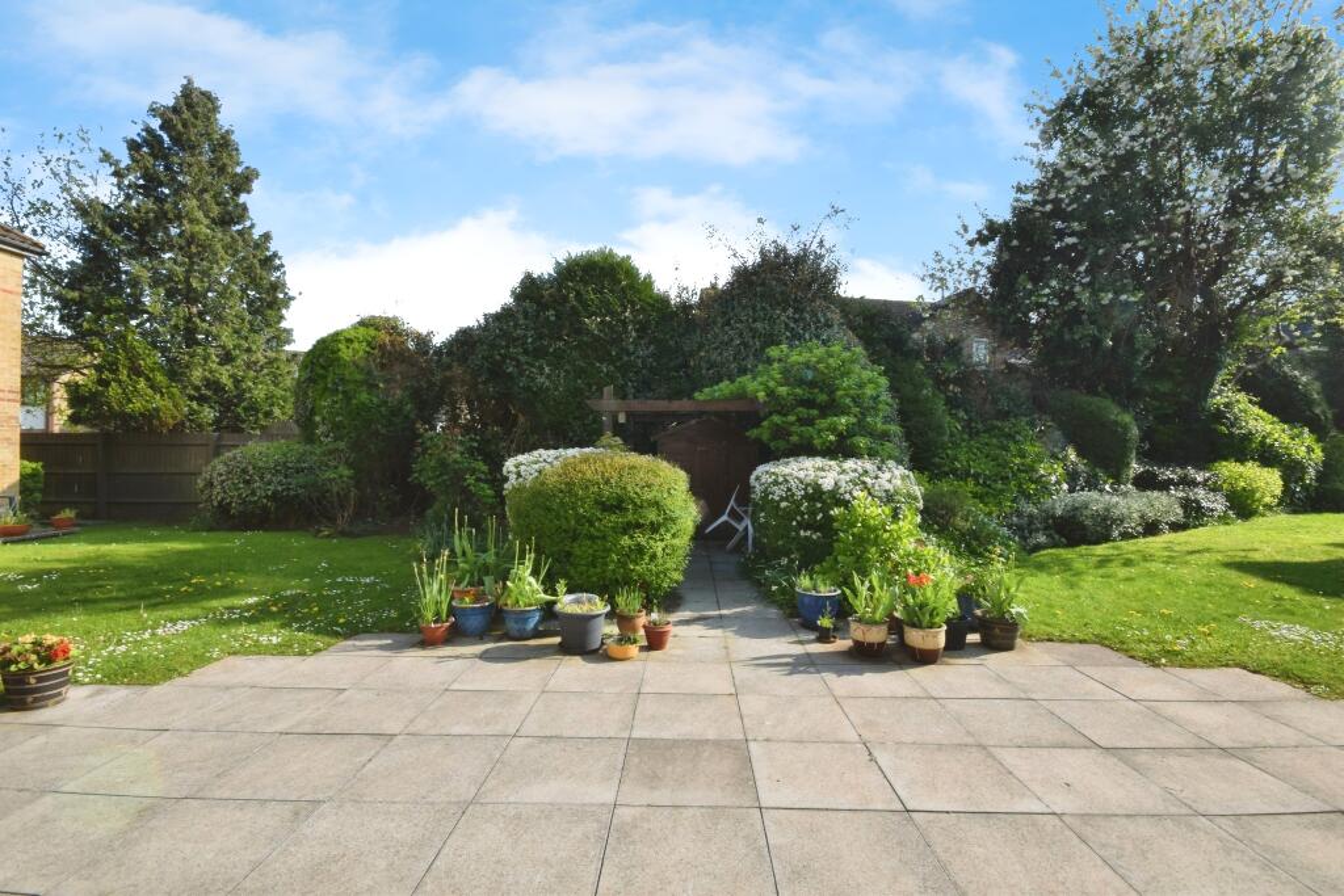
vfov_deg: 77.3
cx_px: 672
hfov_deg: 100.4
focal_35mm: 15
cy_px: 448
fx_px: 560
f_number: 18
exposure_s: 1/100
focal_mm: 10
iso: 400
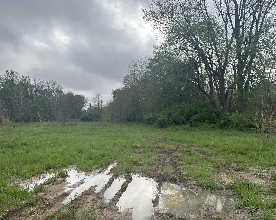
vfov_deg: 44.0
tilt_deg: -12.7
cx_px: 137
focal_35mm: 32
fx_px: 261
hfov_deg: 55.7
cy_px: 170
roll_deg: -0.3
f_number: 1.78
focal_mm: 6.86
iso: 80
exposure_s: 1/1812
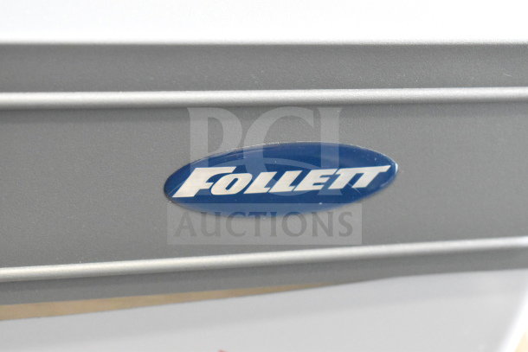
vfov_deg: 16.6
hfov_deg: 24.6
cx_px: 264
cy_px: 176
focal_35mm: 82
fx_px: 1210
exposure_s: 1/100
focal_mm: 55
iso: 14400
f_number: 5.6
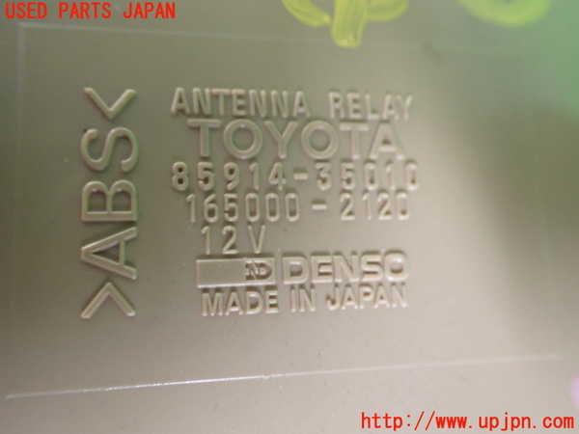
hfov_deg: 60.0
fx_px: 502
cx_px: 290
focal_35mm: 30
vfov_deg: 46.8
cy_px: 217
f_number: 2.3
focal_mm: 5.4
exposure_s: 1/40
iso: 800
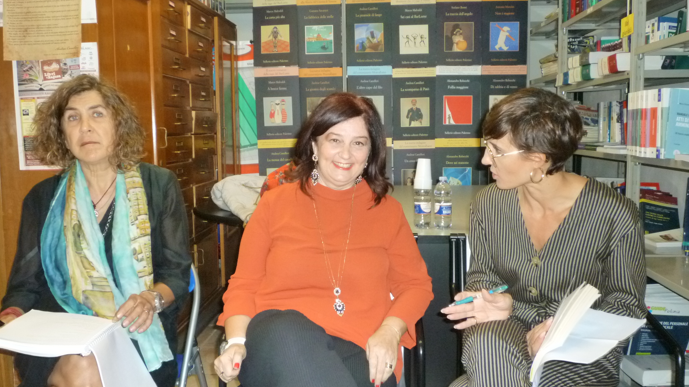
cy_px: 193
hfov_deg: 61.0
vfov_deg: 36.7
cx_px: 342
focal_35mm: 32
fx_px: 585
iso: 500
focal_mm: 5.2
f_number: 3.3
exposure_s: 1/30
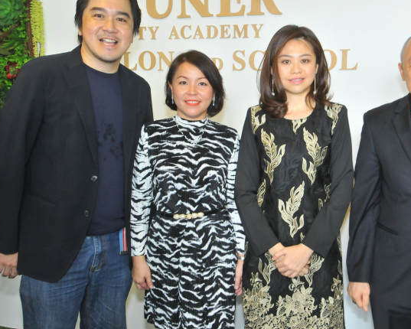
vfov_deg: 34.2
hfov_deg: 41.7
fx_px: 535
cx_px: 256
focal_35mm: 44
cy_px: 159
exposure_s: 1/50
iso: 800
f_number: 5.6
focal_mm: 24
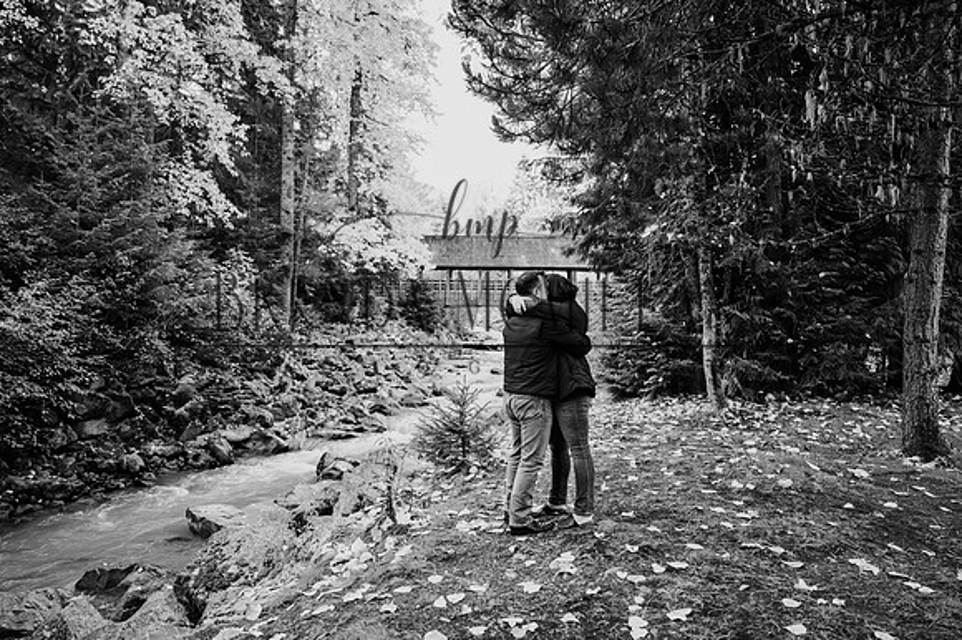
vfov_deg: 47.1
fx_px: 734
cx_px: 481
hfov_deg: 66.4
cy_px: 320
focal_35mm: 28
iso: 1000
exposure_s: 1/500
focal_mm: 27.5
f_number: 2.8
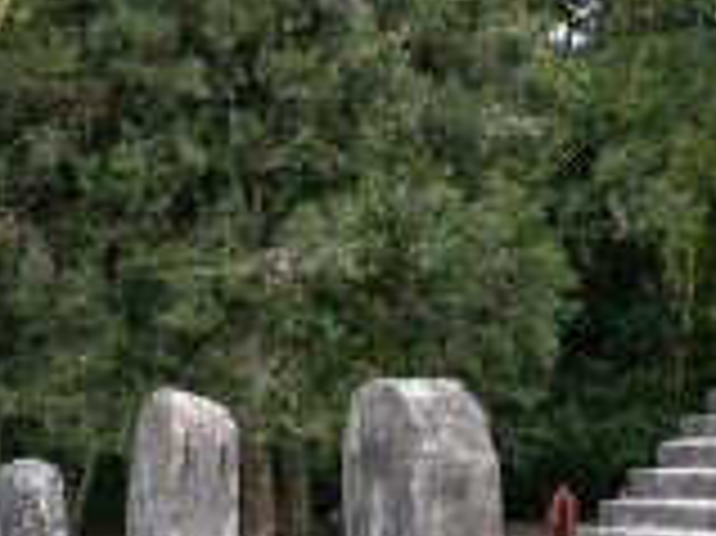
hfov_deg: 22.2
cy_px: 527
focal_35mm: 88
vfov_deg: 16.4
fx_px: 1819
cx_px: 446
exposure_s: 1/320
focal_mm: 6.3
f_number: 3.1
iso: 64
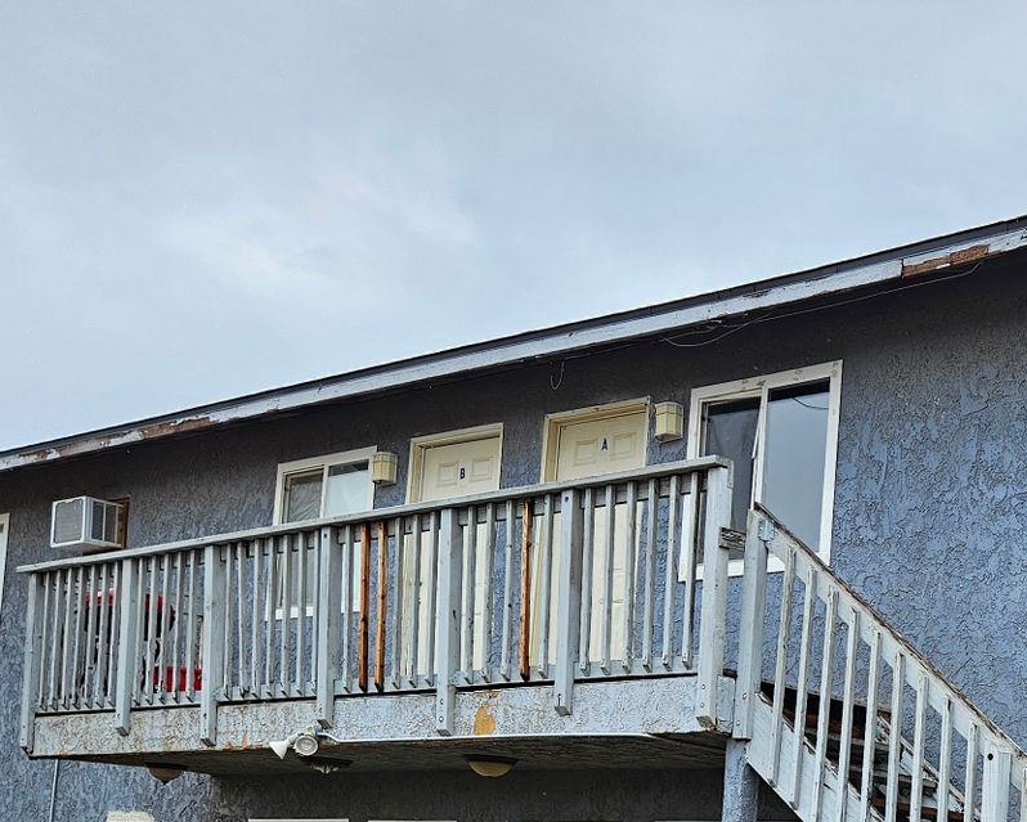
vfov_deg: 26.5
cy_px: 843
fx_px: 1642
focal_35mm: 54
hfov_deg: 32.1
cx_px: 1021
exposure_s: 1/461
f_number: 1.8
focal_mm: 5.4
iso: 25
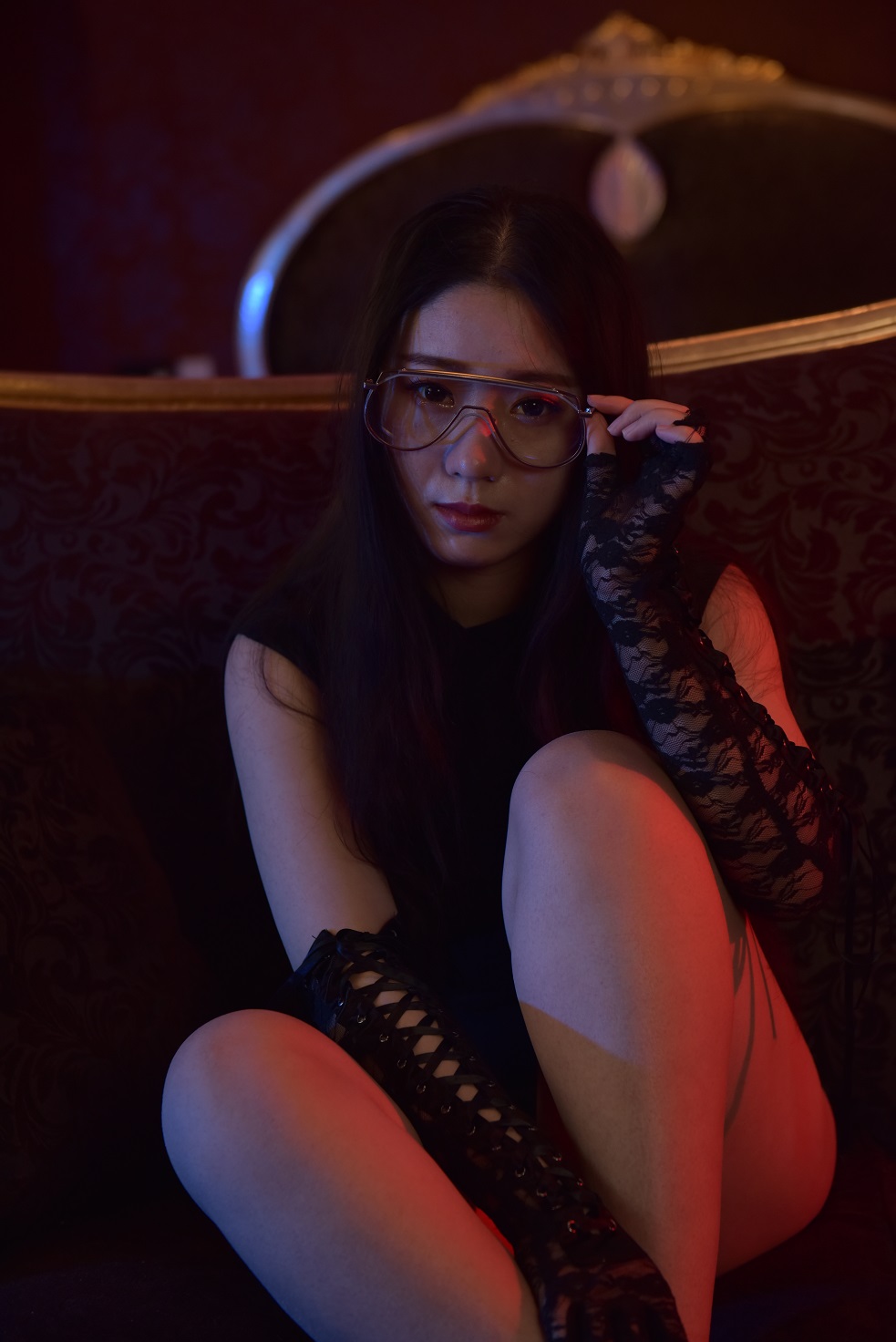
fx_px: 2163
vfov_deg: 34.5
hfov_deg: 23.4
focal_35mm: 58
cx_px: 448
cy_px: 671
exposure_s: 1/100
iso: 640
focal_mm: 58
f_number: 3.2
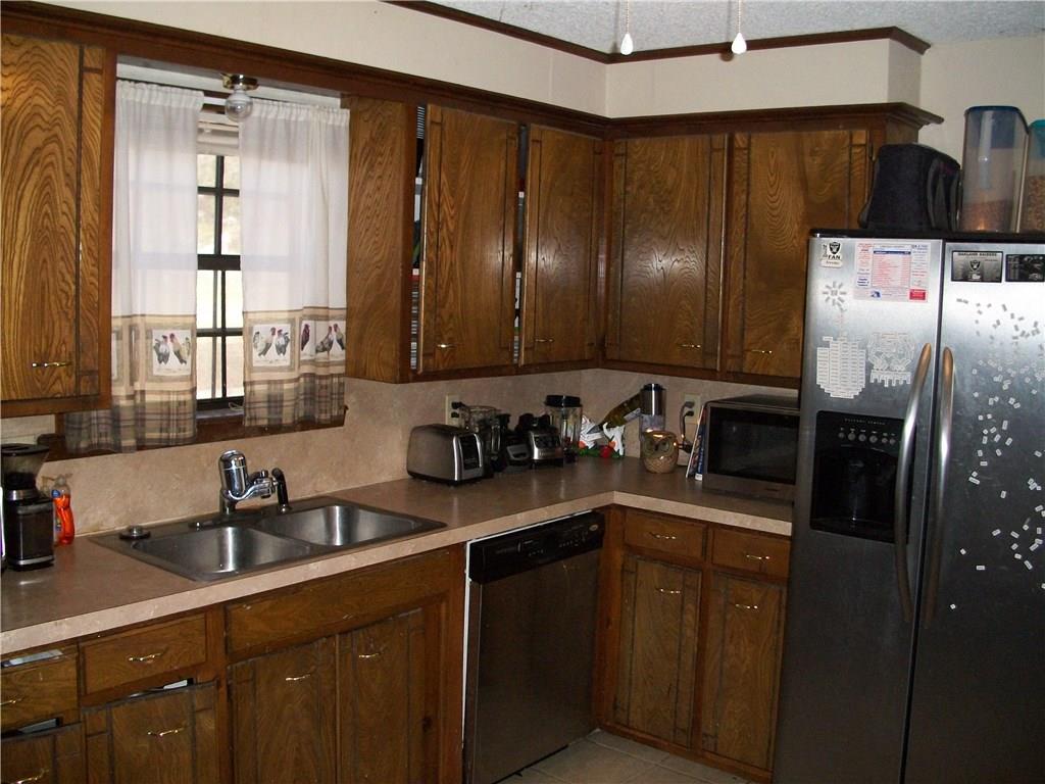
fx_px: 1057
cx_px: 522
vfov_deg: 40.7
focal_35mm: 35
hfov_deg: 52.6
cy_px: 392
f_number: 3.1
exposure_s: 1/30
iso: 320
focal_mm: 6.3
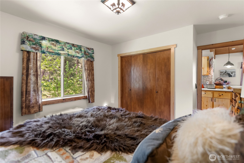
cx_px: 122
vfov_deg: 72.8
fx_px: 111
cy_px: 82
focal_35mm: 16
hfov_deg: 95.6
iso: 400
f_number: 2.8
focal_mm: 16.3
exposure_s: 1/15
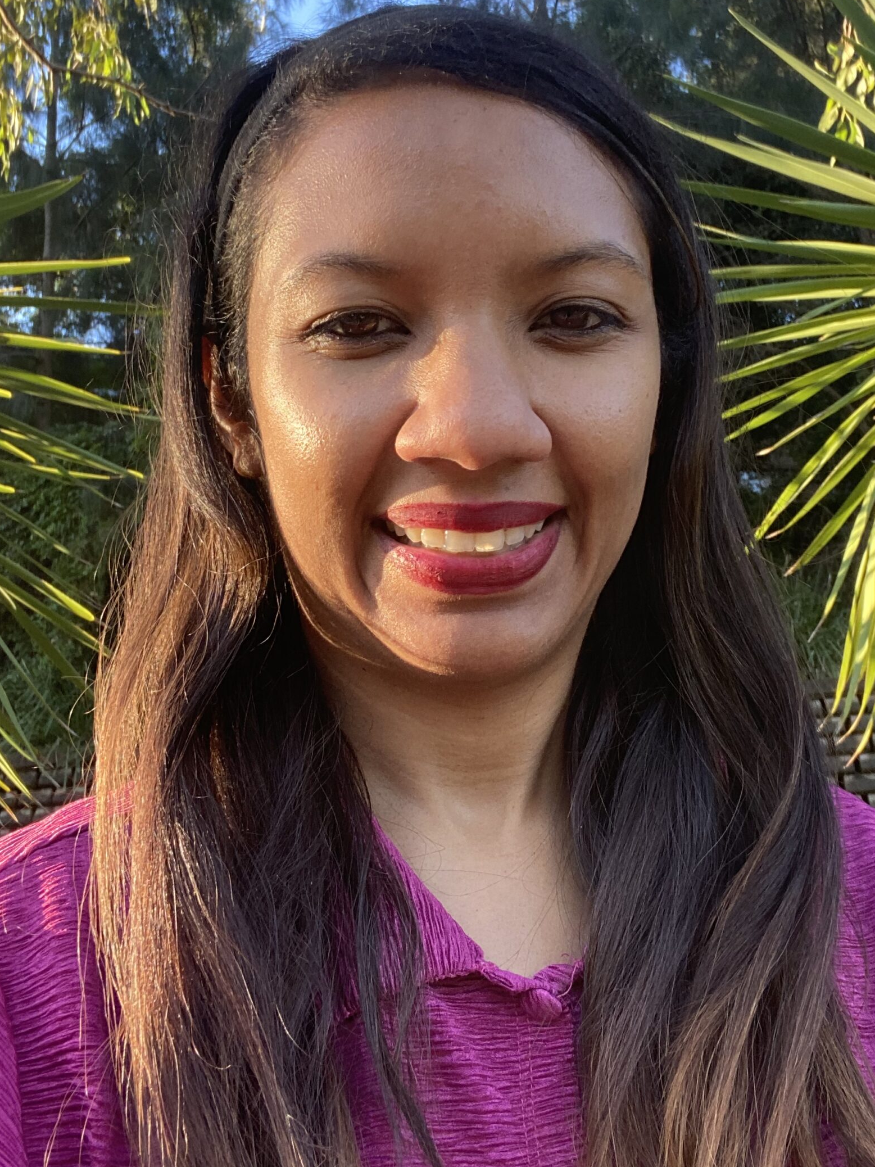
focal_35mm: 37
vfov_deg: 49.9
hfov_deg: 38.6
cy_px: 479
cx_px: 483
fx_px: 1247
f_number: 2.2
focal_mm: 2.71
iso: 80
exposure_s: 1/122
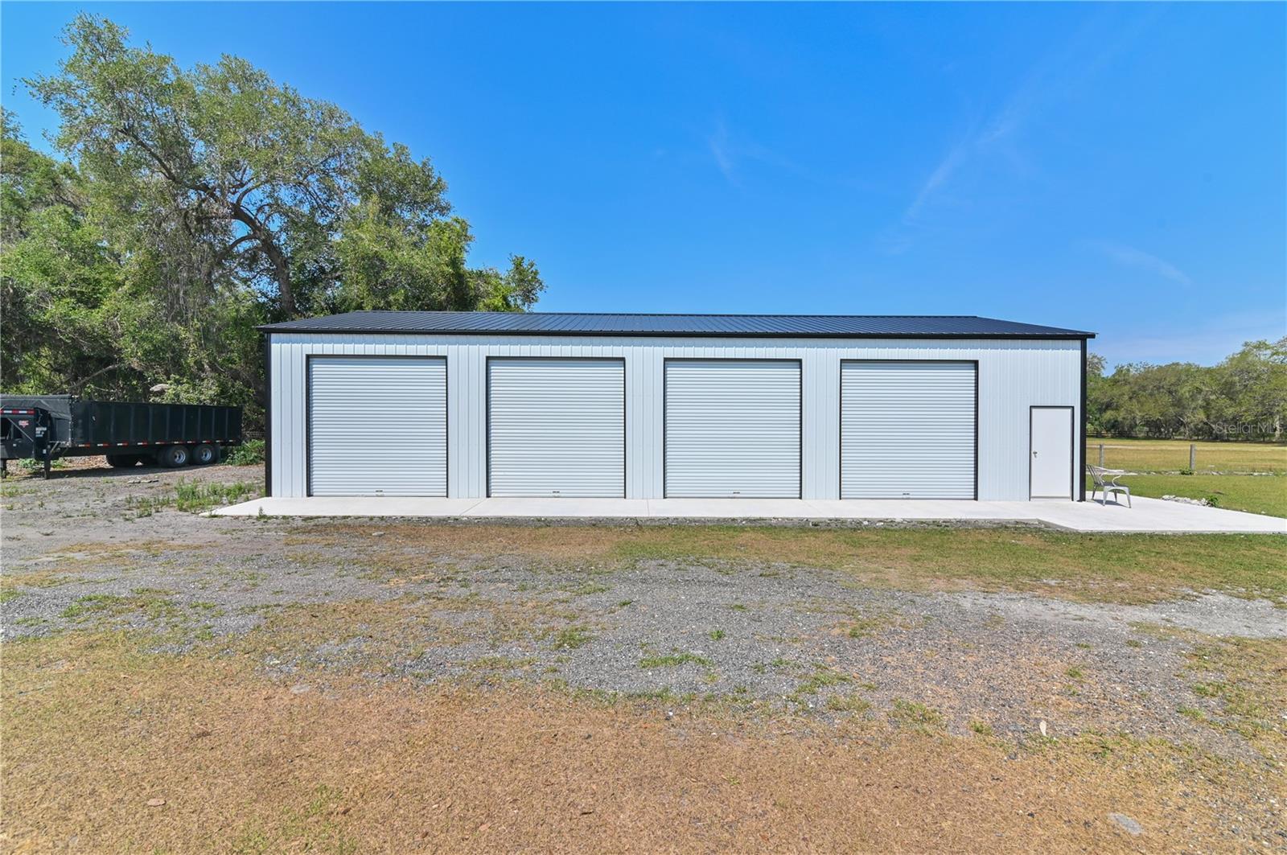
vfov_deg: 73.6
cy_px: 428
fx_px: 571
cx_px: 644
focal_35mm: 16
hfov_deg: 96.8
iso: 100
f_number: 8
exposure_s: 1/200
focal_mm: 16
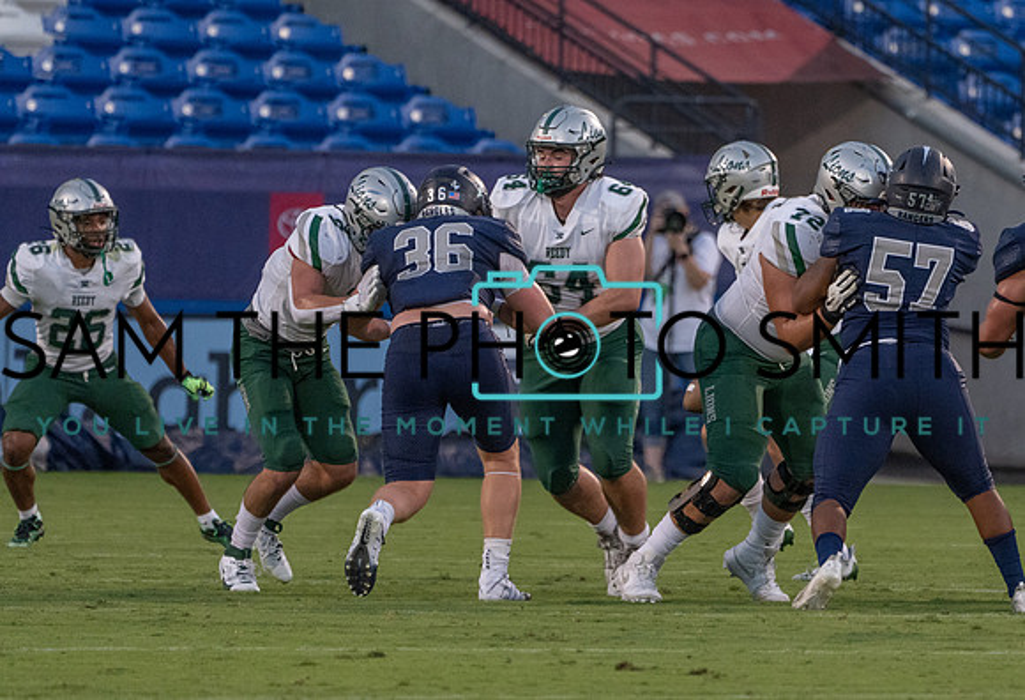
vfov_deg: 2.3
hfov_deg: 3.3
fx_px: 17797
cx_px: 723
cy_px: 358
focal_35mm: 620
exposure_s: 1/1000
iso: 4000
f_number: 5.6
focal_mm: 400
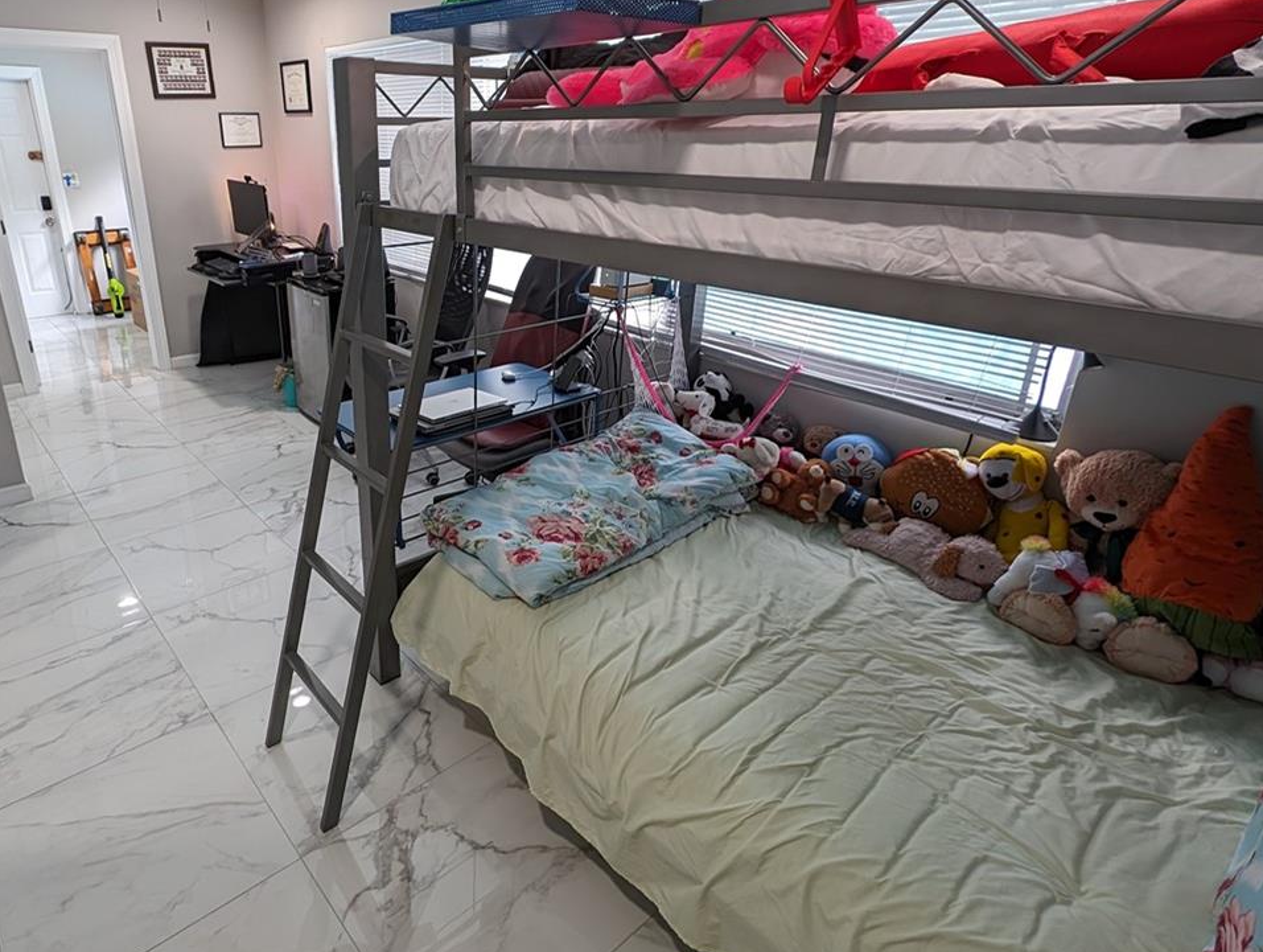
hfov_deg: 79.8
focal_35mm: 20
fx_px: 731
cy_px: 427
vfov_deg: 65.9
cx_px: 458
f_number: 1.95
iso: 49
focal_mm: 2.23
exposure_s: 1/40
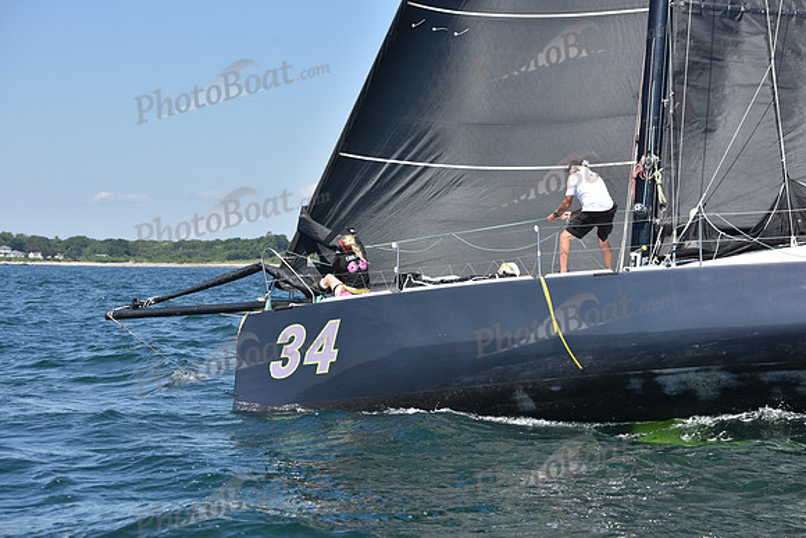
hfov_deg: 22.1
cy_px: 269
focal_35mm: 92
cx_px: 403
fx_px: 2060
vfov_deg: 14.9
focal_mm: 92
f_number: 6.3
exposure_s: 1/1000
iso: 200
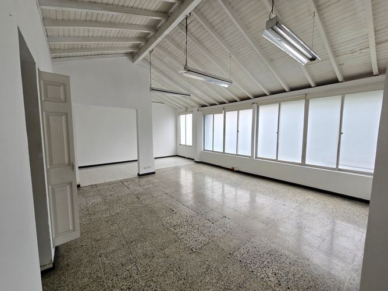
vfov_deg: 89.9
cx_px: 194
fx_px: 146
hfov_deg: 106.2
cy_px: 146
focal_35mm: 13
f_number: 2.2
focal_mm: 2.2
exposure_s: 1/120
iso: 64
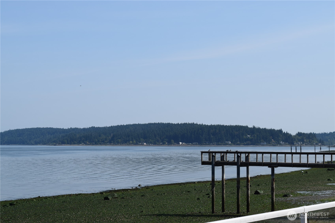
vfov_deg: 18.2
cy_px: 112
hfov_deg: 27.0
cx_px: 168
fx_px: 698
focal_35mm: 75
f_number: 11
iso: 200
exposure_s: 1/500
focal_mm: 50
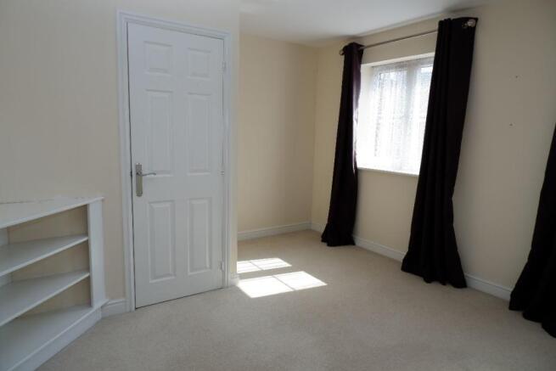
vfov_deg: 55.1
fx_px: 355
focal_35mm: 23
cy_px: 186
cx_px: 278
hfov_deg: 76.1
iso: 200
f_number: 5
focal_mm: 15
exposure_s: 1/150
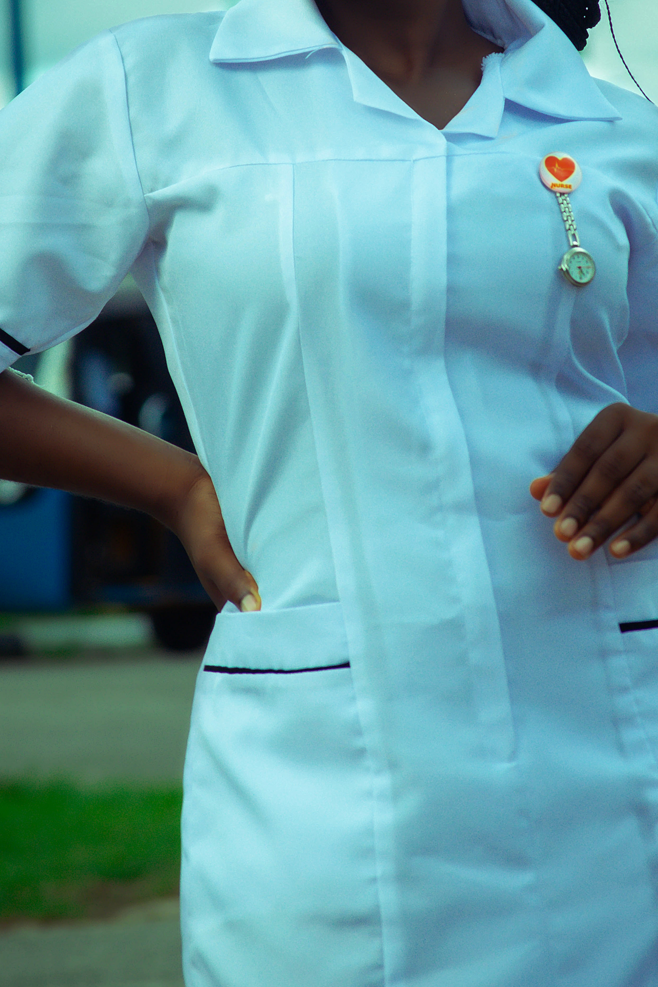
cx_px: 354
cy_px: 270
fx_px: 8219
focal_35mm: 300
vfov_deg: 6.9
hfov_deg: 4.6
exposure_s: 1/320
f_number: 9
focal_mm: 125
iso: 200
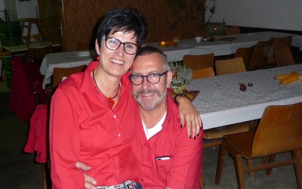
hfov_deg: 49.3
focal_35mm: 40
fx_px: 329
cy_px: 87
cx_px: 147
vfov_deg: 31.9
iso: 250
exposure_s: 1/30
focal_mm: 5
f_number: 3.4
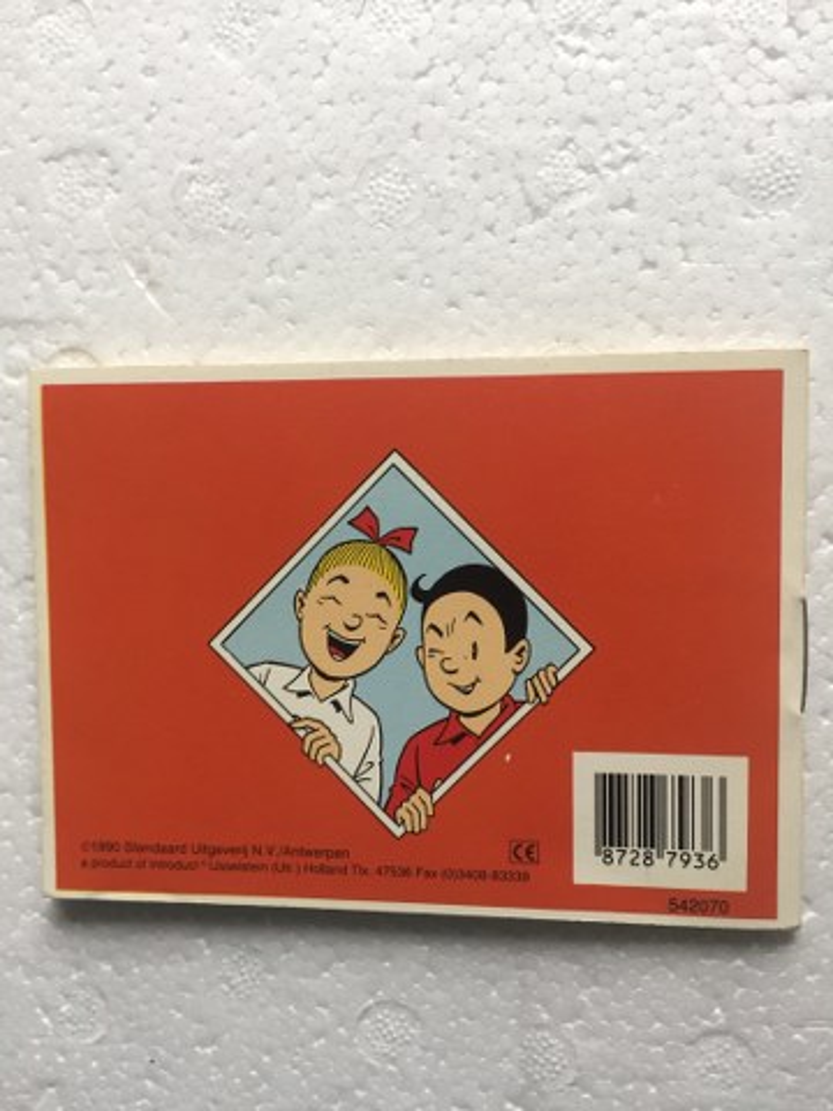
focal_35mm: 29
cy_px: 556
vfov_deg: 61.7
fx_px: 930
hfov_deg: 48.2
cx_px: 416
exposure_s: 1/33
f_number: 2.2
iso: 100
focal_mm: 4.15
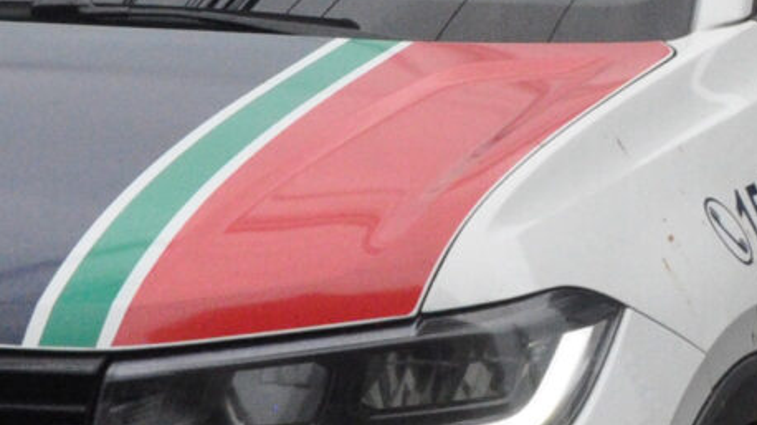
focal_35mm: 281
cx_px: 1402
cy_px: -56
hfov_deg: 7.4
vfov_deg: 4.3
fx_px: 5637
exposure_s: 1/500
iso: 1600
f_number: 11
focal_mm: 32
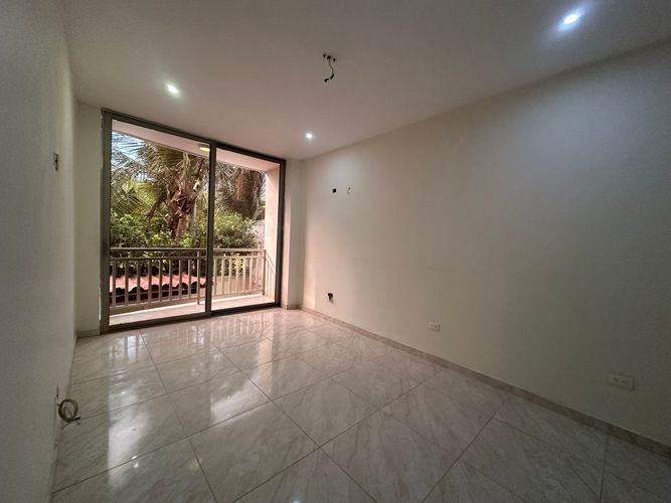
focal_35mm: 14
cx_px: 336
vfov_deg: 85.7
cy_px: 252
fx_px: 271
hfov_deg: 102.1
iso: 400
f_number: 2.2
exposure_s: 1/60
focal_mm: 2.22
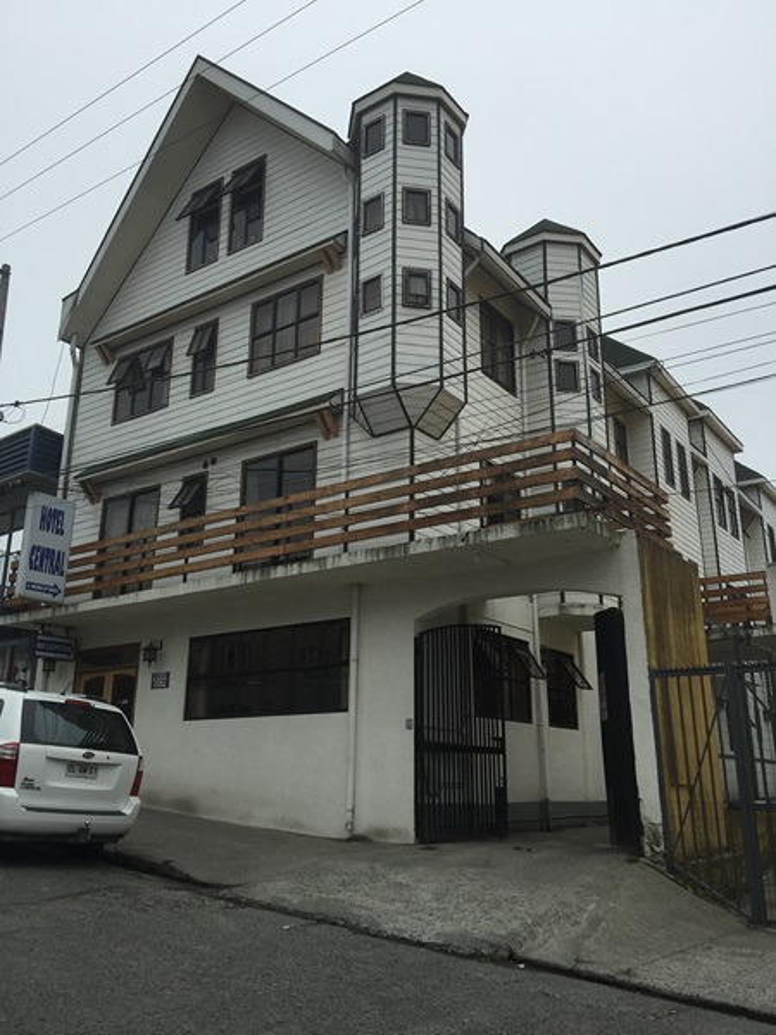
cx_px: 388
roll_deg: -0.6
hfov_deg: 48.2
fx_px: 867
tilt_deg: +17.6
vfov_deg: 61.7
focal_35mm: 29
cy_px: 518
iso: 32
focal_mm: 4.15
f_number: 2.2
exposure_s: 1/2326
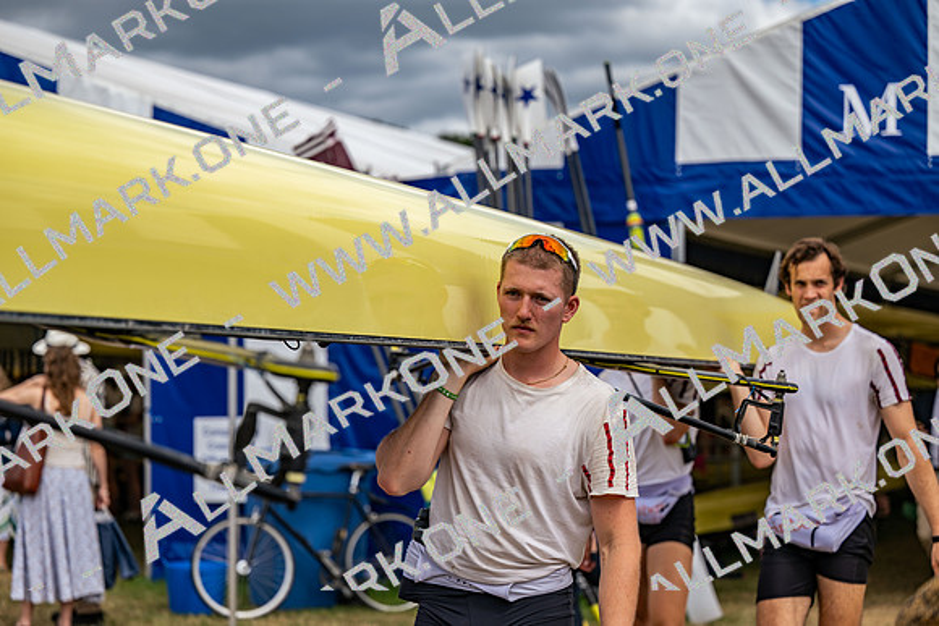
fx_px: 2035
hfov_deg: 26.0
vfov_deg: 17.5
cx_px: 470
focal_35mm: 78
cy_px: 313
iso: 80
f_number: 2.8
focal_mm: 78
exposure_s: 1/2000
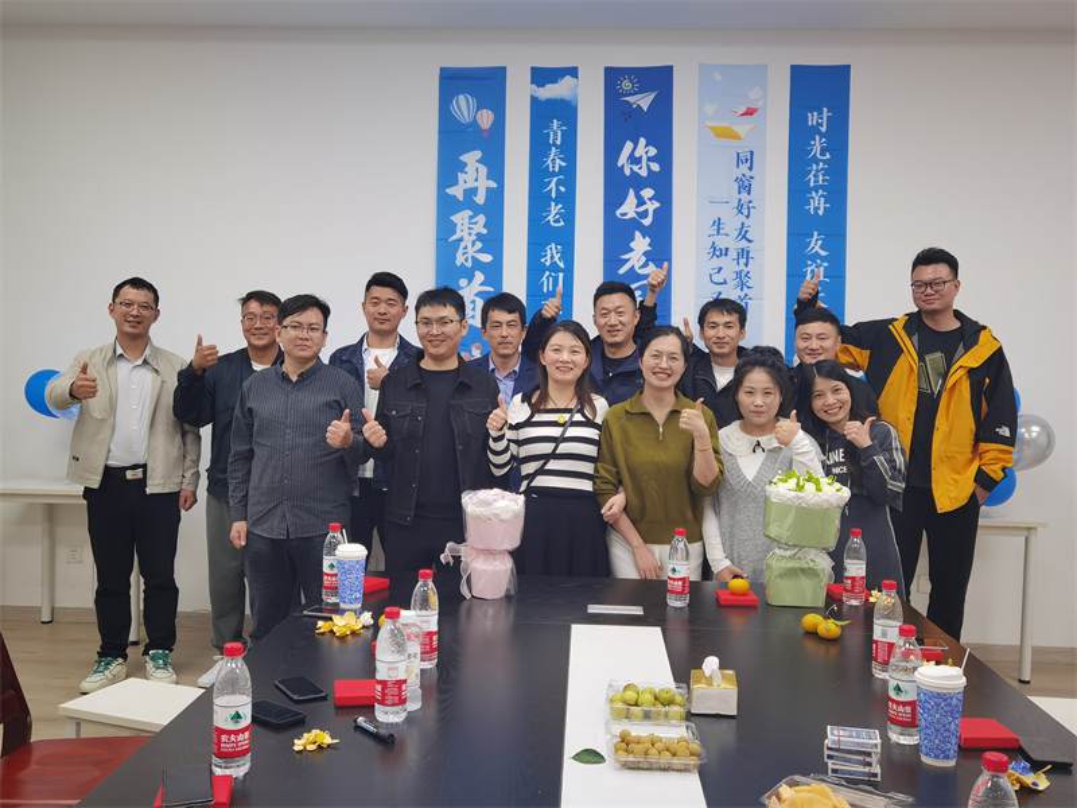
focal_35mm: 34
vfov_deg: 41.8
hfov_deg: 54.0
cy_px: 404
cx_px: 538
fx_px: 1058
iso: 100
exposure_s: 1/100
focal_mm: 6.71
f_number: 1.9
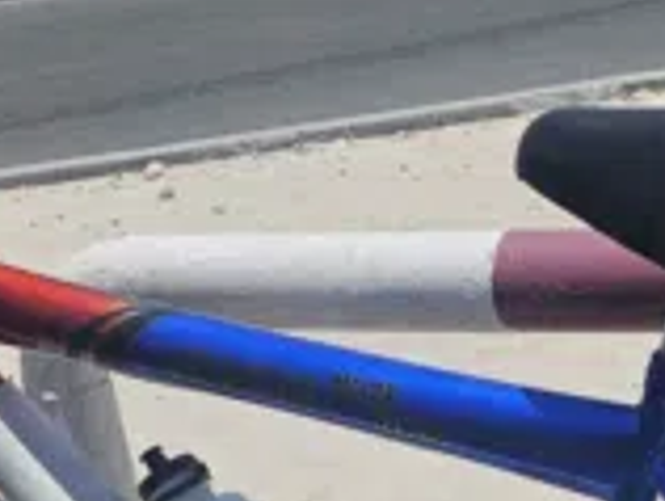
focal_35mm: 93
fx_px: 1789
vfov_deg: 14.9
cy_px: 720
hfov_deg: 20.5
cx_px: 644
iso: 10
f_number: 1.7
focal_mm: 6.3
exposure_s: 1/1437
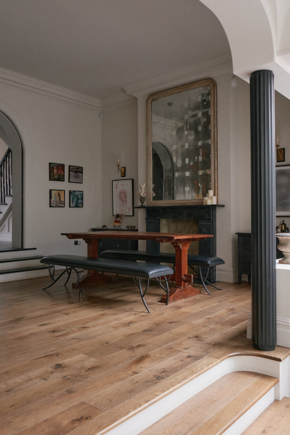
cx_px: 145
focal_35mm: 29
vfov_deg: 63.7
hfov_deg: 45.0
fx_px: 350
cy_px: 218
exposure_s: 1/100
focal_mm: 19.4
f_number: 5.6
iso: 1600
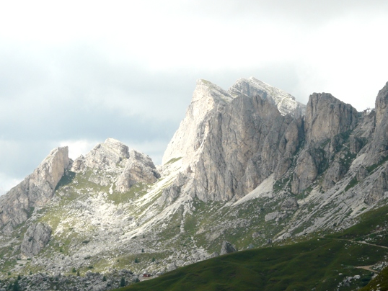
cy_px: 163
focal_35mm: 136
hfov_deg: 14.5
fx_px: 1525
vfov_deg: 10.9
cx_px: 207
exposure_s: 1/320
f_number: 5.6
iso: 100
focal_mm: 18.3
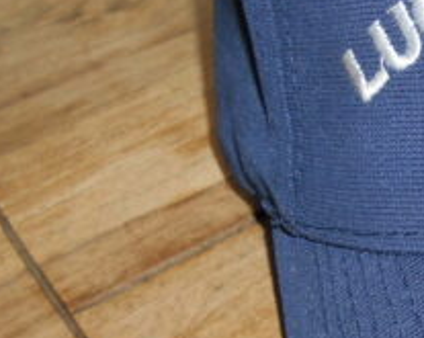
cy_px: 218
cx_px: 629
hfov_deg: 19.5
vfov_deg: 17.8
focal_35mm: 86
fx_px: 1078
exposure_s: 1/25
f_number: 3.2
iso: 80
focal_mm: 4.6
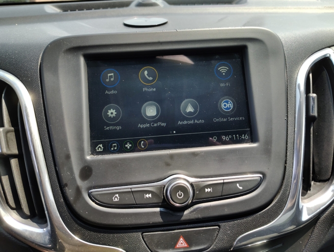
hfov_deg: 71.5
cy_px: 126
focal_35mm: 24
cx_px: 167
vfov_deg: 56.9
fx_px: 232
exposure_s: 1/120
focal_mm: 5.56
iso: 148
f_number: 1.8
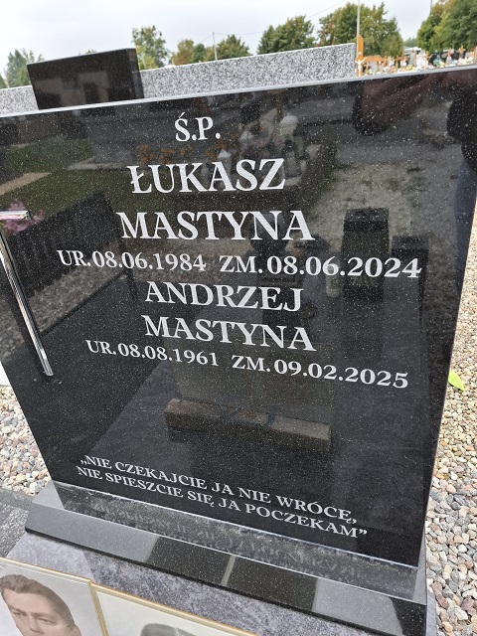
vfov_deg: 73.9
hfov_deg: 58.9
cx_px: 238
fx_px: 423
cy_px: 318
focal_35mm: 23
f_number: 1.8
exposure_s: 1/137
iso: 50
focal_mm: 5.54
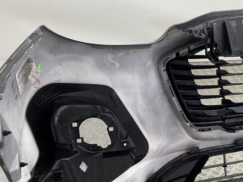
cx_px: 211
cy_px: 129
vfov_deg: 23.5
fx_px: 435
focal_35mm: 62
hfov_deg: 30.1
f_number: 1.8
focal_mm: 3
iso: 32
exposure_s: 1/120
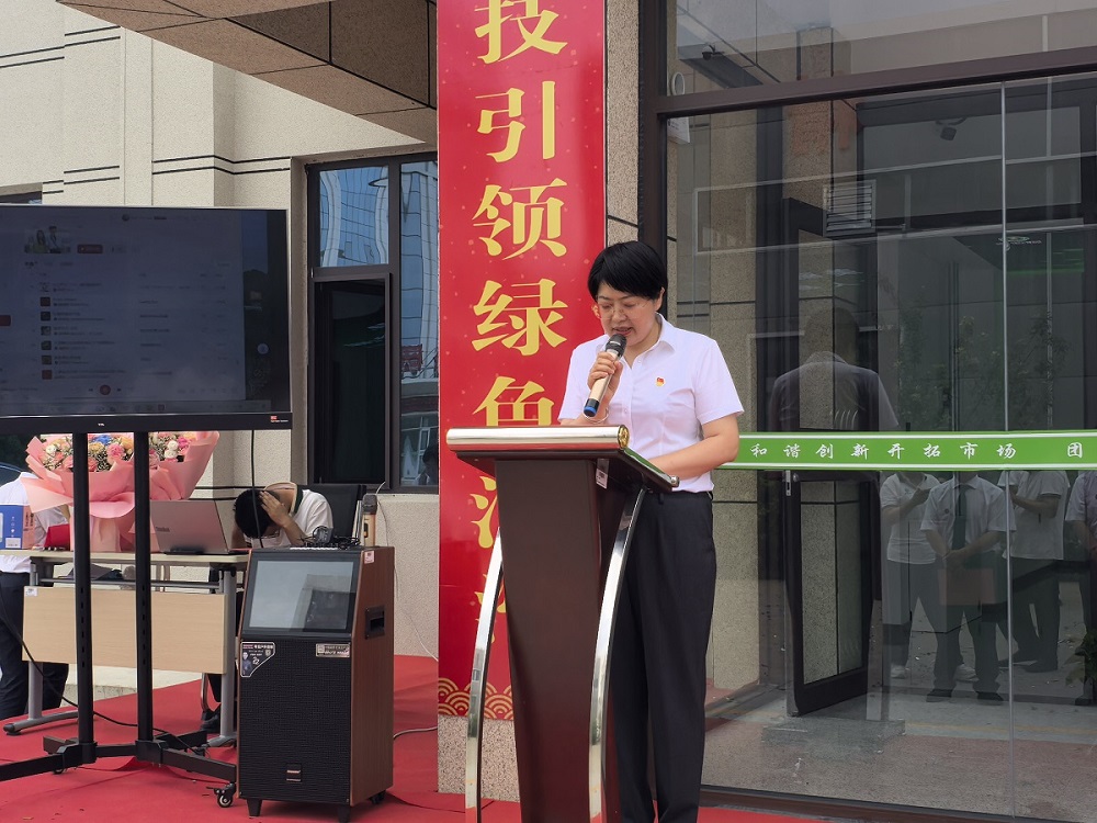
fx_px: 1521
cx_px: 548
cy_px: 412
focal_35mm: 48
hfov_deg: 39.7
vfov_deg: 30.3
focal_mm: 6.35
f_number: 4
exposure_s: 1/327
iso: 50
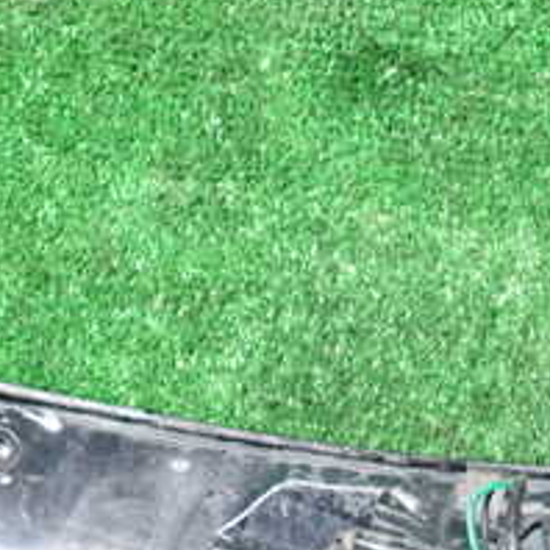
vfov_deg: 24.8
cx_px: 522
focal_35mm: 67
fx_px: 1204
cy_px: 519
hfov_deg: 24.8
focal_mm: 4.5
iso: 250
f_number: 2
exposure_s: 1/30
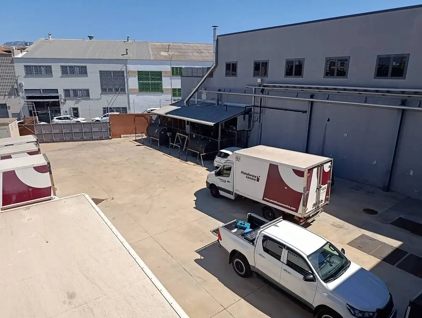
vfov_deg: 59.0
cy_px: 159
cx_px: 211
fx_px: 281
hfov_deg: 73.8
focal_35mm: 23
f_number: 1.7
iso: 50
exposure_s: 1/641
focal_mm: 6.11
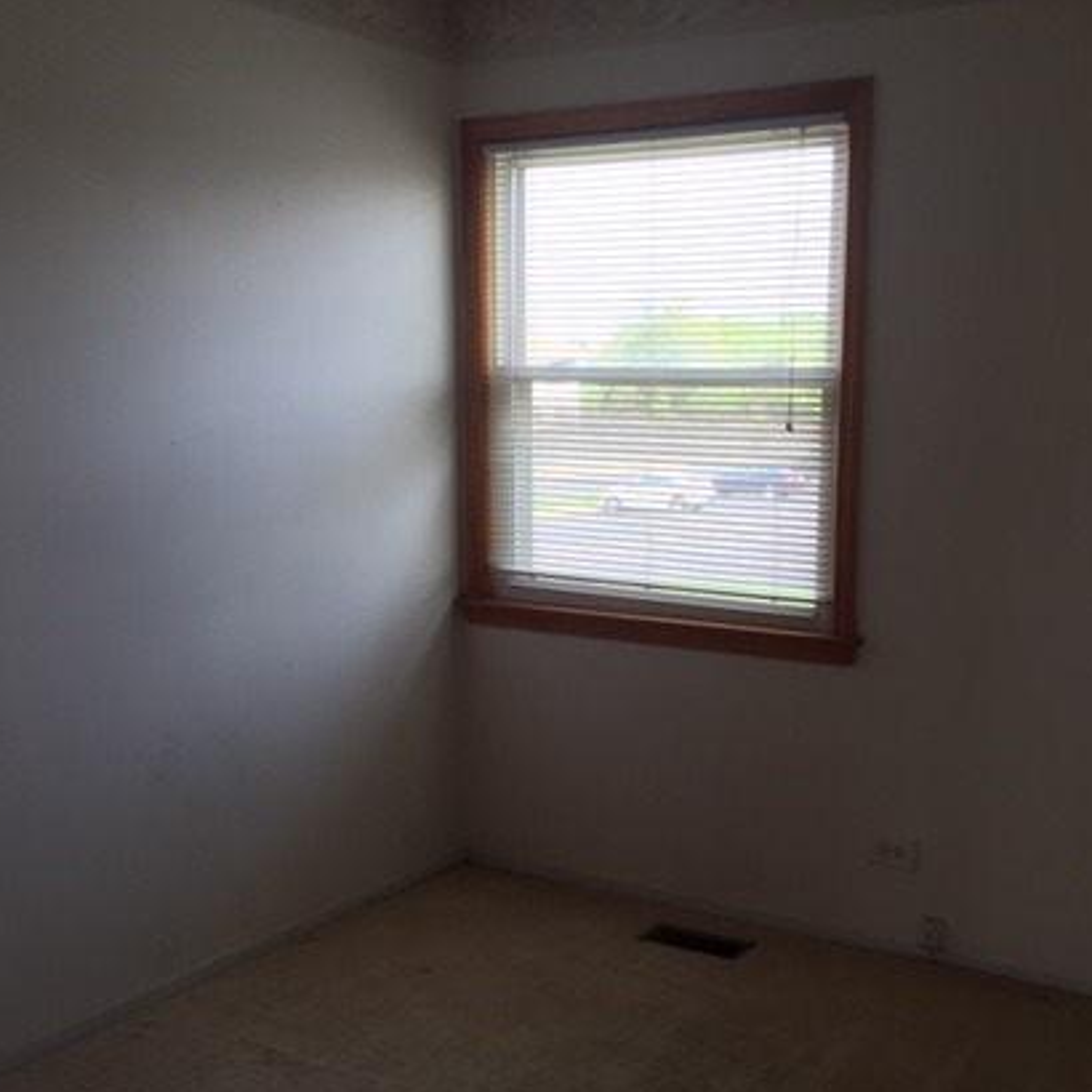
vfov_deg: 41.7
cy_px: 637
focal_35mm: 40
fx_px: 1428
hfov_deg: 41.7
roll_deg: -1.4
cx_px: 639
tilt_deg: -9.6
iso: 40
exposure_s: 1/120
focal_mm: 4.15
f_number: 2.2
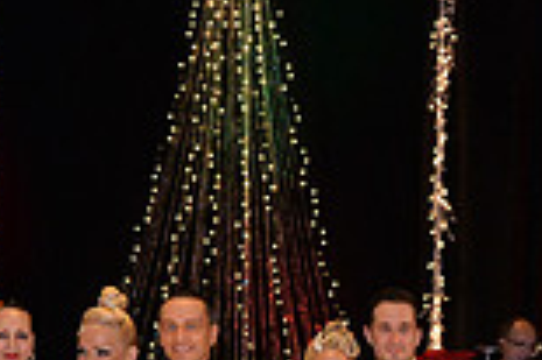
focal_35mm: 180
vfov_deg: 7.5
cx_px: 542
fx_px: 2707
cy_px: 502
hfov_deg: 11.3
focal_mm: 48
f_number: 5
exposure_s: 1/250
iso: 2500
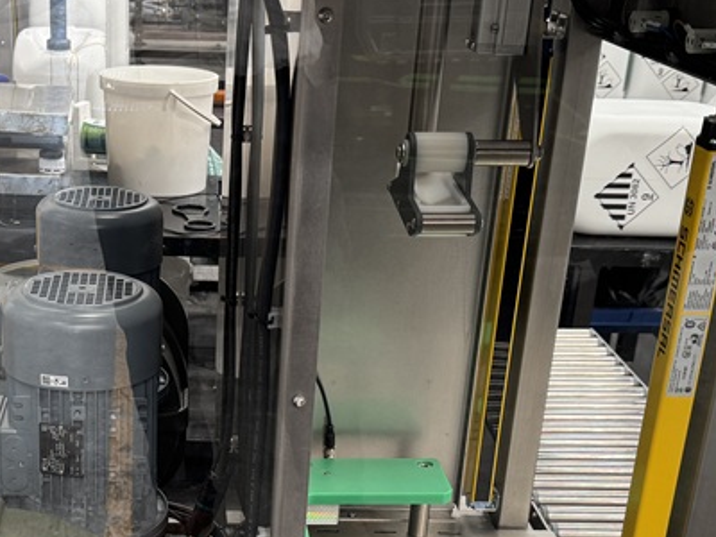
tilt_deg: -24.3
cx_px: 186
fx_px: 1241
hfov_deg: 31.7
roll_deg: -0.9
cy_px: 431
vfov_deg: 24.0
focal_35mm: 60
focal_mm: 6.76
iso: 100
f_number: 1.78
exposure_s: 1/100
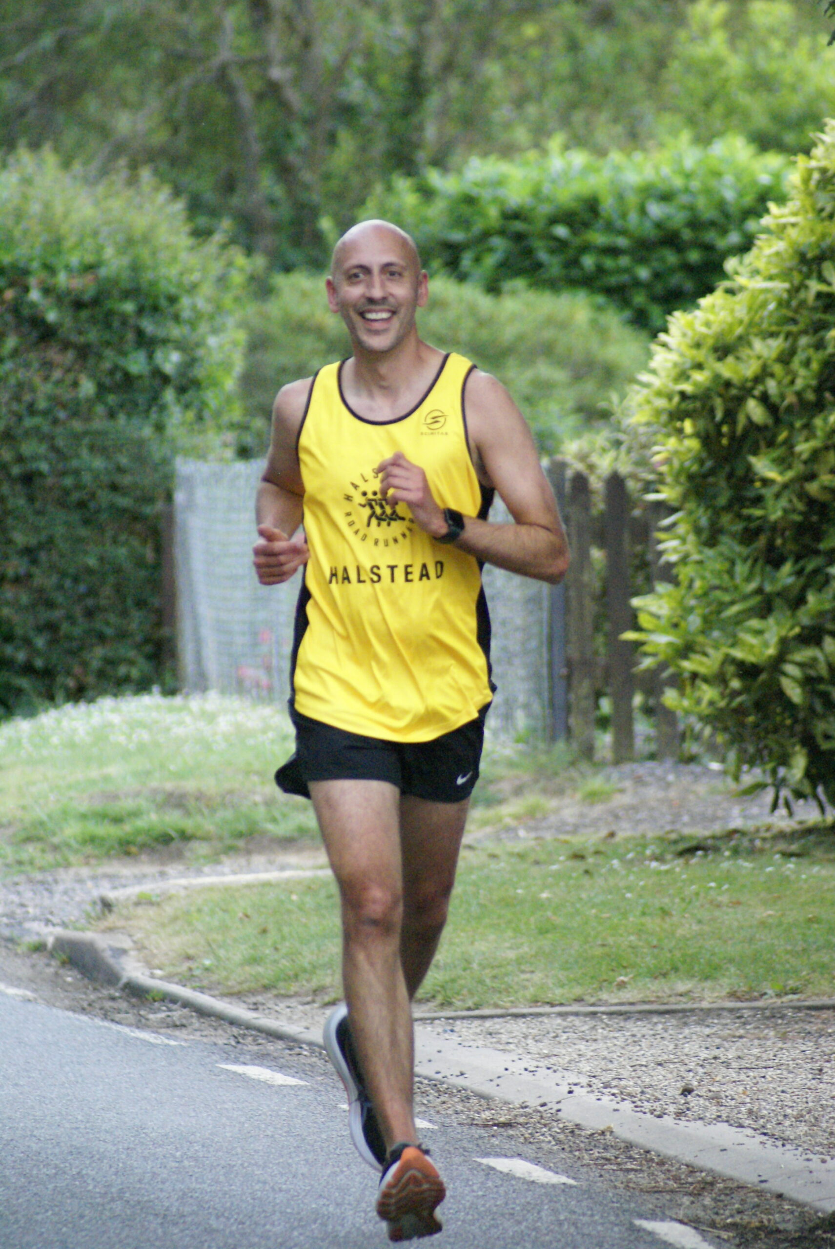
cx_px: 418
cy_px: 624
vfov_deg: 5.5
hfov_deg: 3.7
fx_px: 13023
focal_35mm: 375
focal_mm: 250
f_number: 5.6
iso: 1600
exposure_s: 1/400
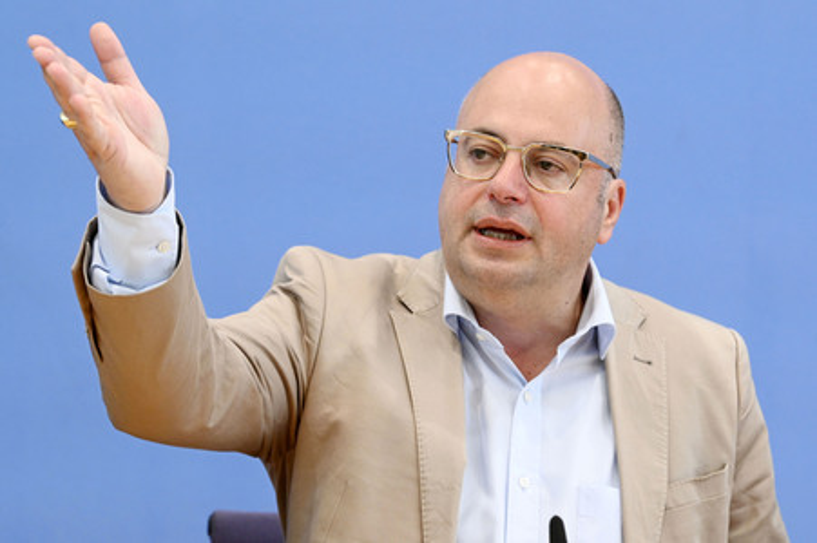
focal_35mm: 110
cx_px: 408
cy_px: 272
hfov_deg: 18.6
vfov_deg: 12.4
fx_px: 2494
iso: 4000
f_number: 6.3
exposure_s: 1/500
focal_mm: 110
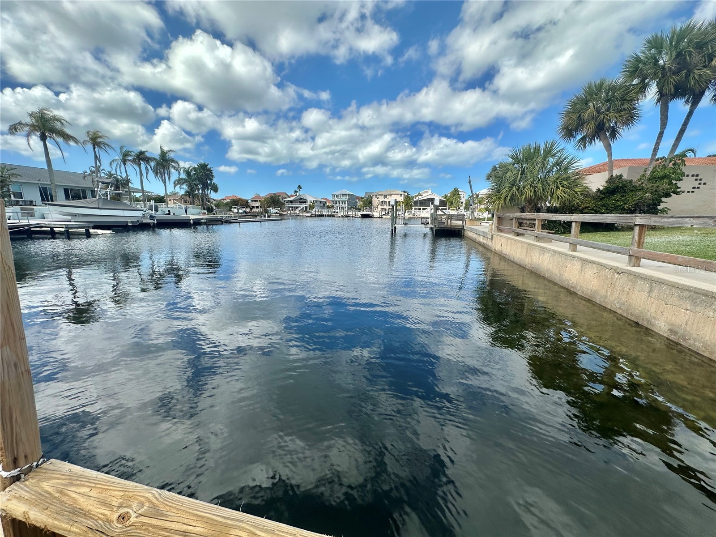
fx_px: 290
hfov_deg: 102.1
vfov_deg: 85.7
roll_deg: -0.1
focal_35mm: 14
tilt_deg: -10.7
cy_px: 268
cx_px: 358
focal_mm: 2.22
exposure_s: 1/1473
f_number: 2.2
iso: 40
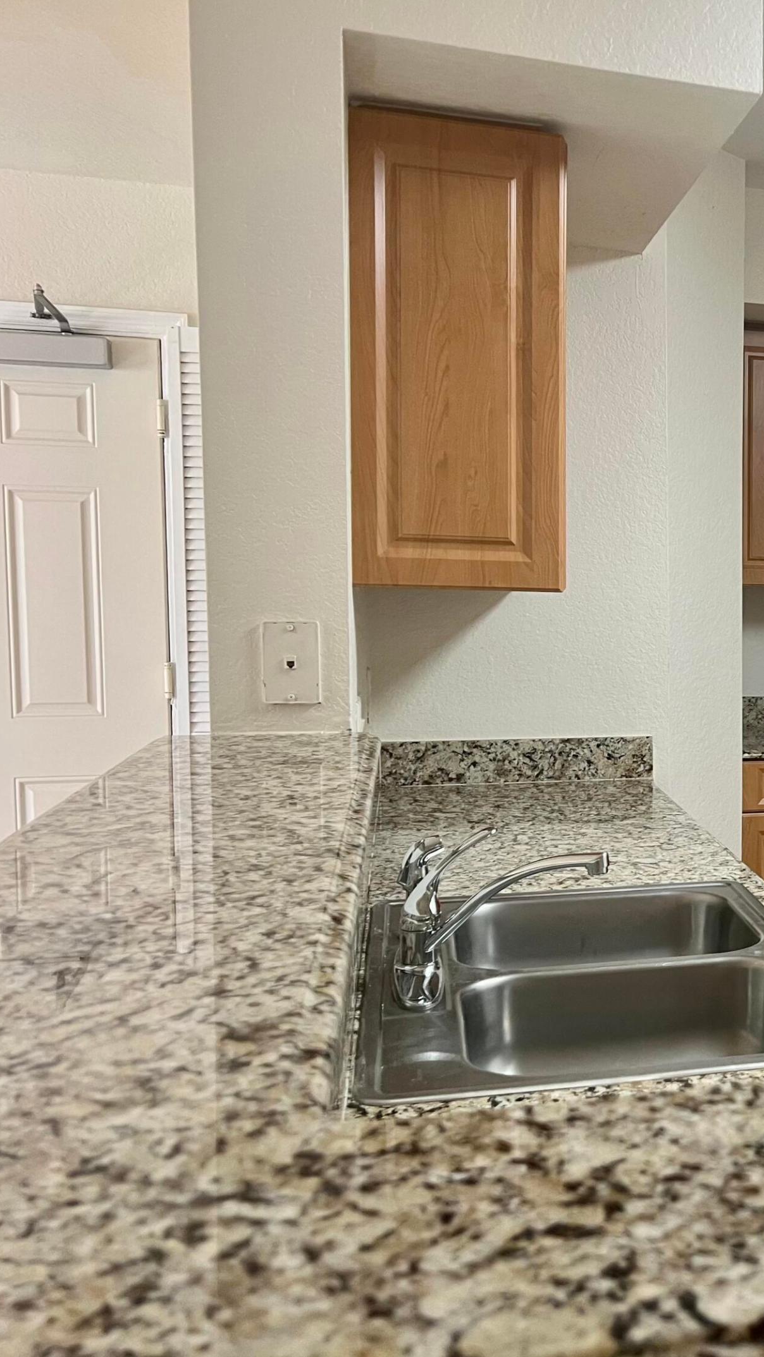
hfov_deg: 27.8
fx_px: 1368
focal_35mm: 38
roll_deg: -0.9
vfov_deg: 52.8
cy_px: 678
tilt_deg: -4.4
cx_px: 885
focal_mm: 5.7
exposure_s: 1/60
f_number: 1.5
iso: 100
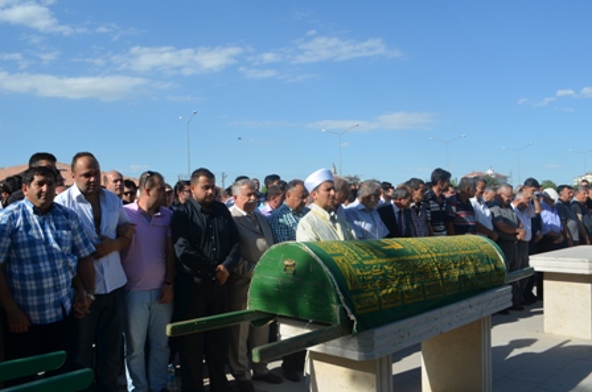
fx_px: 542
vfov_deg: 39.8
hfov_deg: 57.3
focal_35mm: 33
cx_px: 296
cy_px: 196
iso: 100
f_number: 8
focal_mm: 22
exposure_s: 1/250
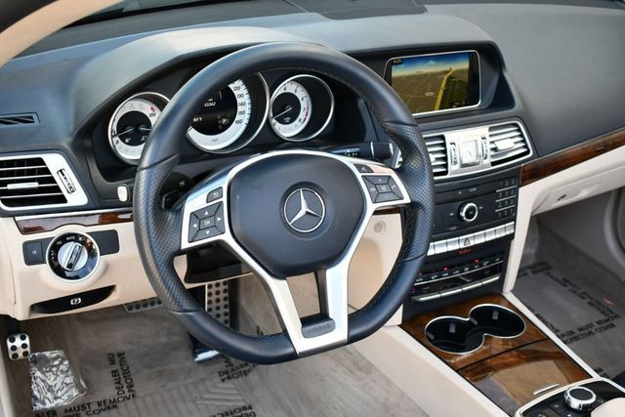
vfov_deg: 30.5
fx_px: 764
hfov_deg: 44.5
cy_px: 208
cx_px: 312
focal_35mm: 44
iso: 400
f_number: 3.8
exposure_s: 1/250
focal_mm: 22
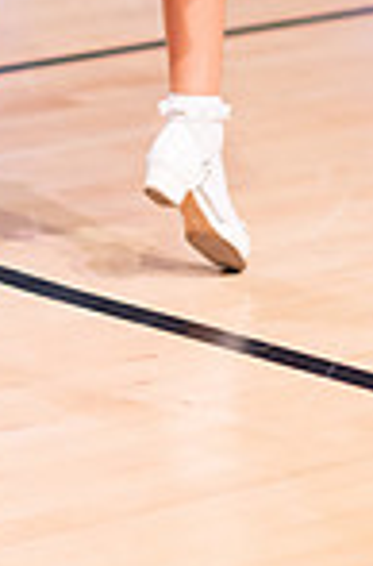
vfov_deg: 7.8
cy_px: -273
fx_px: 4085
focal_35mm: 261
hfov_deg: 5.2
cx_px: -98
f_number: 1.8
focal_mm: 85
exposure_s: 1/1000
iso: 3200
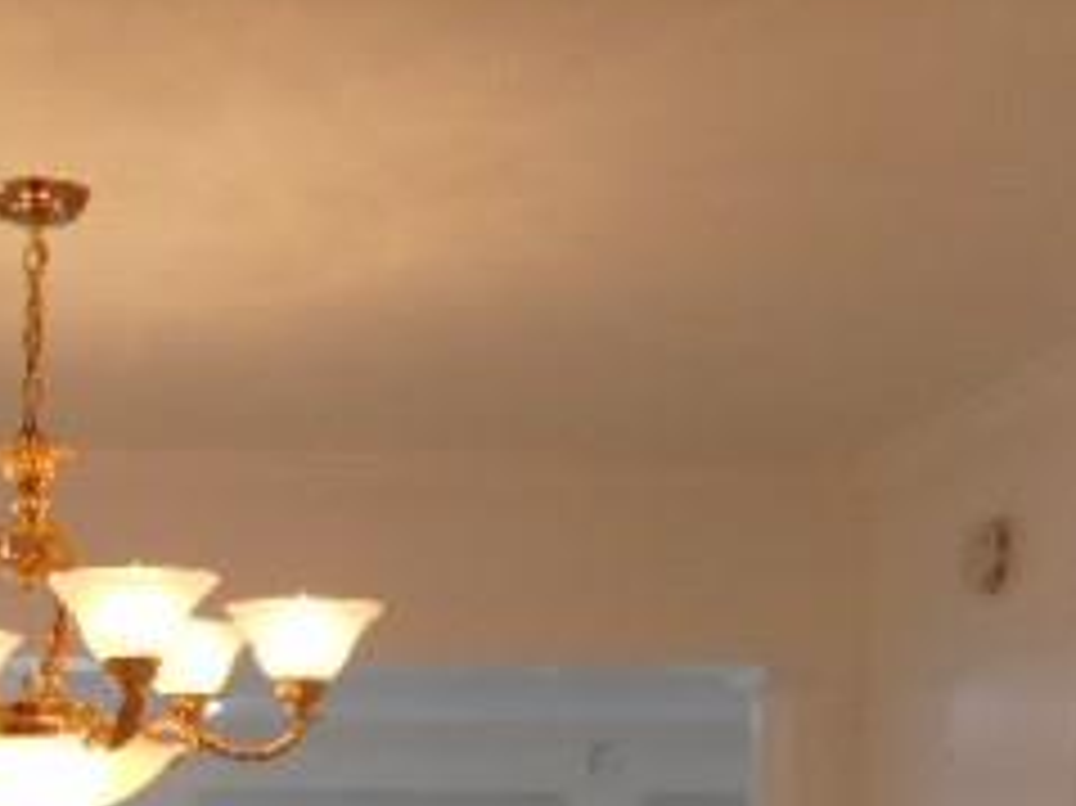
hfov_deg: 27.0
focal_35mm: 67
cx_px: -54
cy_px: 1027
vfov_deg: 20.2
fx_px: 2082
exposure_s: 1/30
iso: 80
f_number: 3.7
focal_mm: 4.5
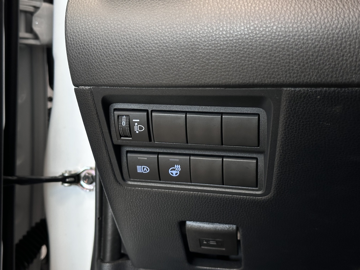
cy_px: 135
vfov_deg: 30.3
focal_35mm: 48
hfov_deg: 39.7
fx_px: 499
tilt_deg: -8.6
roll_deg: +0.6
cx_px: 180
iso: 400
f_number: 1.78
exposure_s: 1/33
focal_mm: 6.86
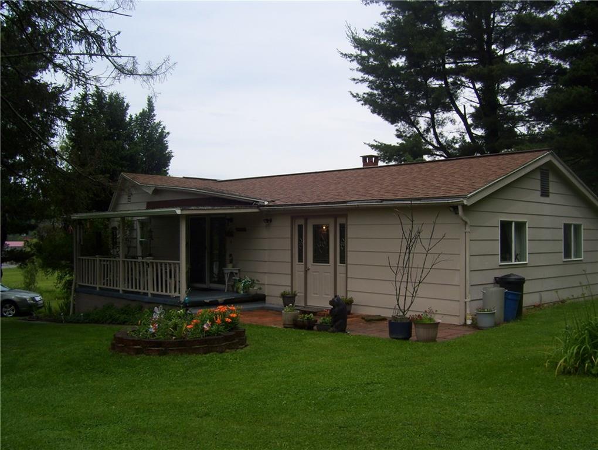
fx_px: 623
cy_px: 225
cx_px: 299
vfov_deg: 39.7
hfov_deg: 51.3
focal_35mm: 36
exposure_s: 1/500
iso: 80
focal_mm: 6
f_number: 4.8
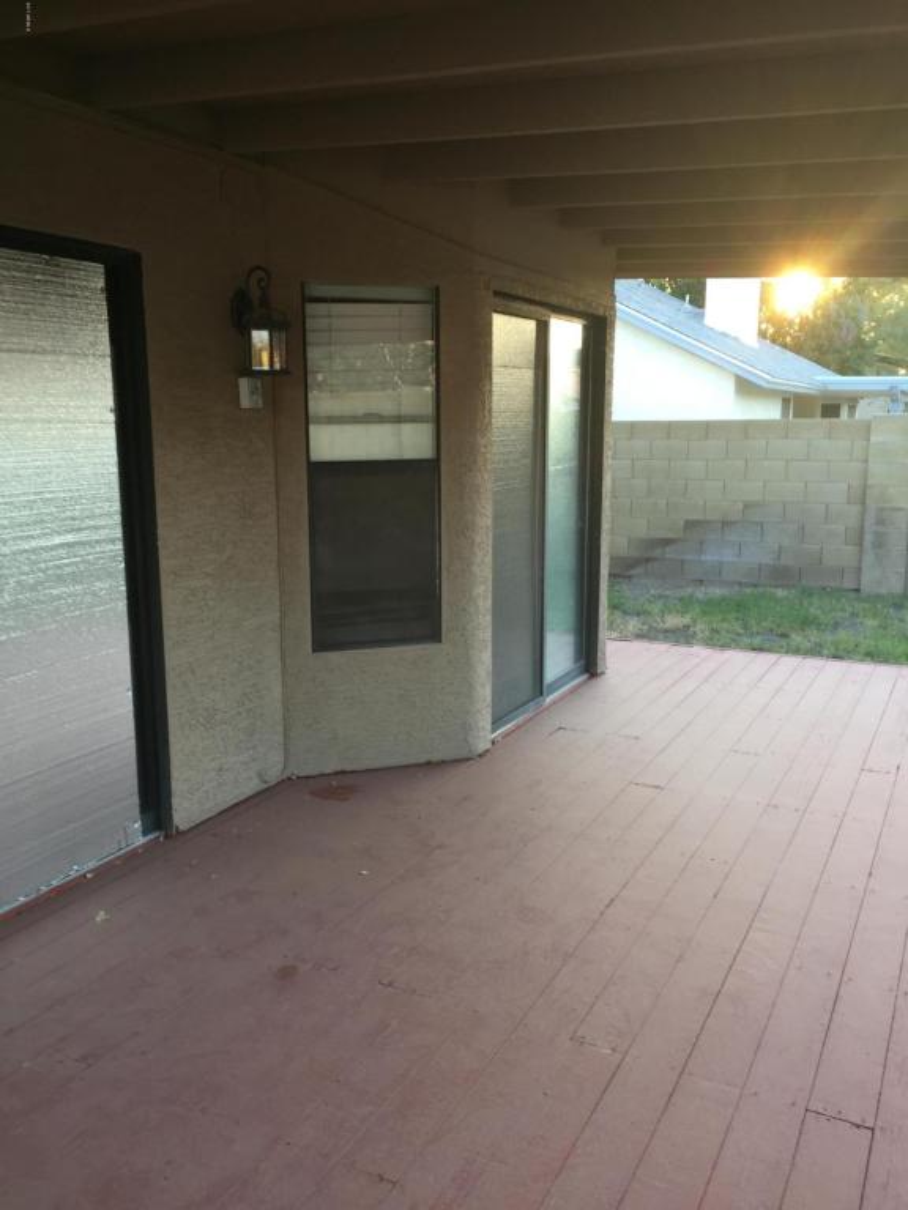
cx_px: 454
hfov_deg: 48.2
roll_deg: -0.2
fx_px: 1014
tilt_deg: -10.2
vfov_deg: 61.7
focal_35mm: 29
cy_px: 605
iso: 40
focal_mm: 4.15
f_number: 2.2
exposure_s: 1/60
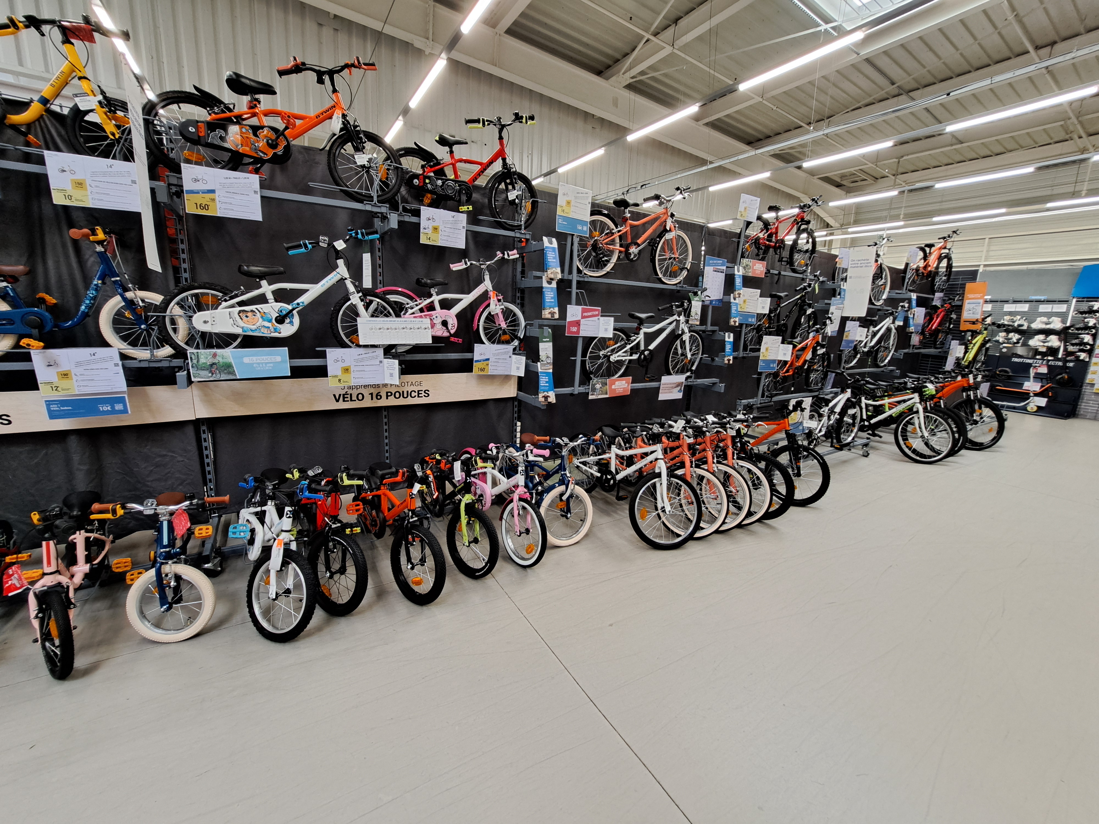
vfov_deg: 89.9
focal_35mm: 13
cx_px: 550
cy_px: 412
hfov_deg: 106.2
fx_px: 413
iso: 160
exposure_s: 1/50
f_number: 2.2
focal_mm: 1.74
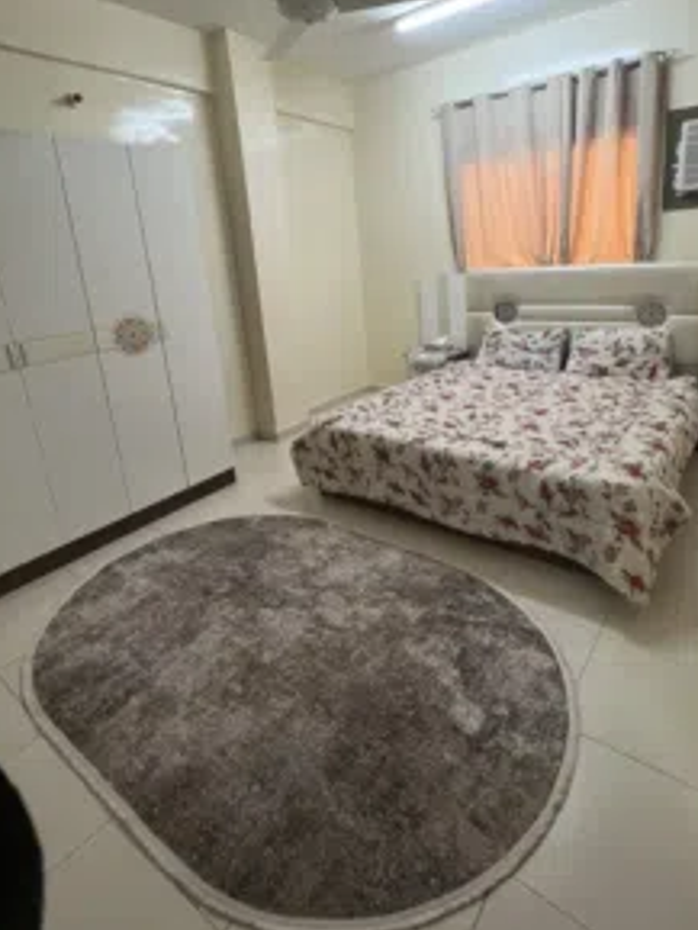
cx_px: 386
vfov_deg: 86.9
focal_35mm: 18
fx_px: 484
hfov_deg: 71.4
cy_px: 383
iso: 250
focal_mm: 1.57
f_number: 1.8
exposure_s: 1/50
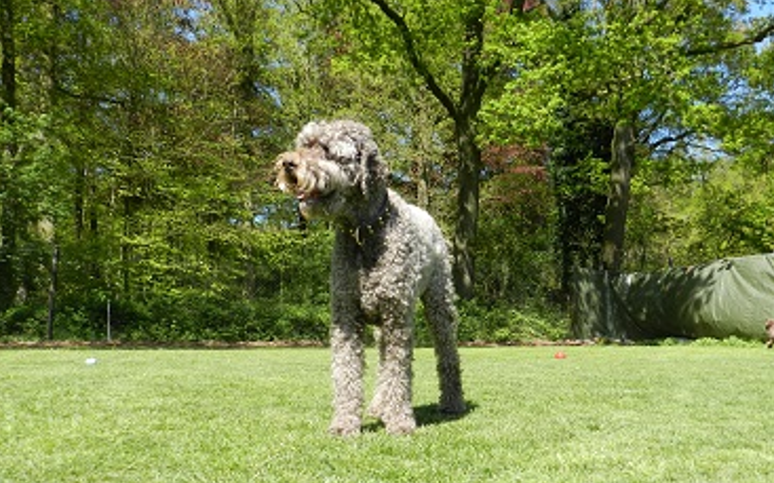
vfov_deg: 34.2
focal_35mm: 37
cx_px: 373
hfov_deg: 52.8
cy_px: 312
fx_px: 780
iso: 160
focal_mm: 5.6
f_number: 3.7
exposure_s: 1/500
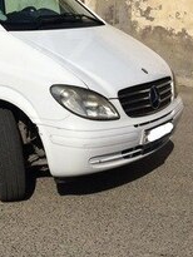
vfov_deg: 27.2
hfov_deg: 19.8
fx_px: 520
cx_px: -35
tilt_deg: -9.3
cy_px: 50
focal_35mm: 70
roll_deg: -1.0
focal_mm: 4.15
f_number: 2.2
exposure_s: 1/6849
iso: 32
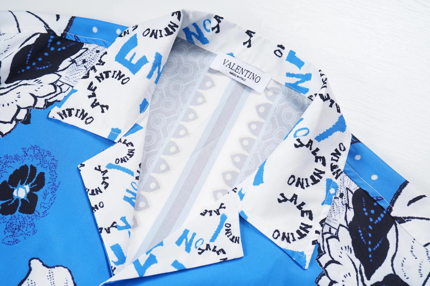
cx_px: 215
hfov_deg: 39.6
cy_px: 143
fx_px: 597
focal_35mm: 50
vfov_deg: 26.9
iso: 160
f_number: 9
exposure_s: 1/100
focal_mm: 50
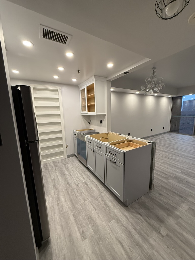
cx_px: 98
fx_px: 105
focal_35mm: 14
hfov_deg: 85.7
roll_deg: +1.4
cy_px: 130
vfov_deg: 102.1
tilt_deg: -7.5
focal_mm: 2.22
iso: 200
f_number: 2.2
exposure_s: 1/120
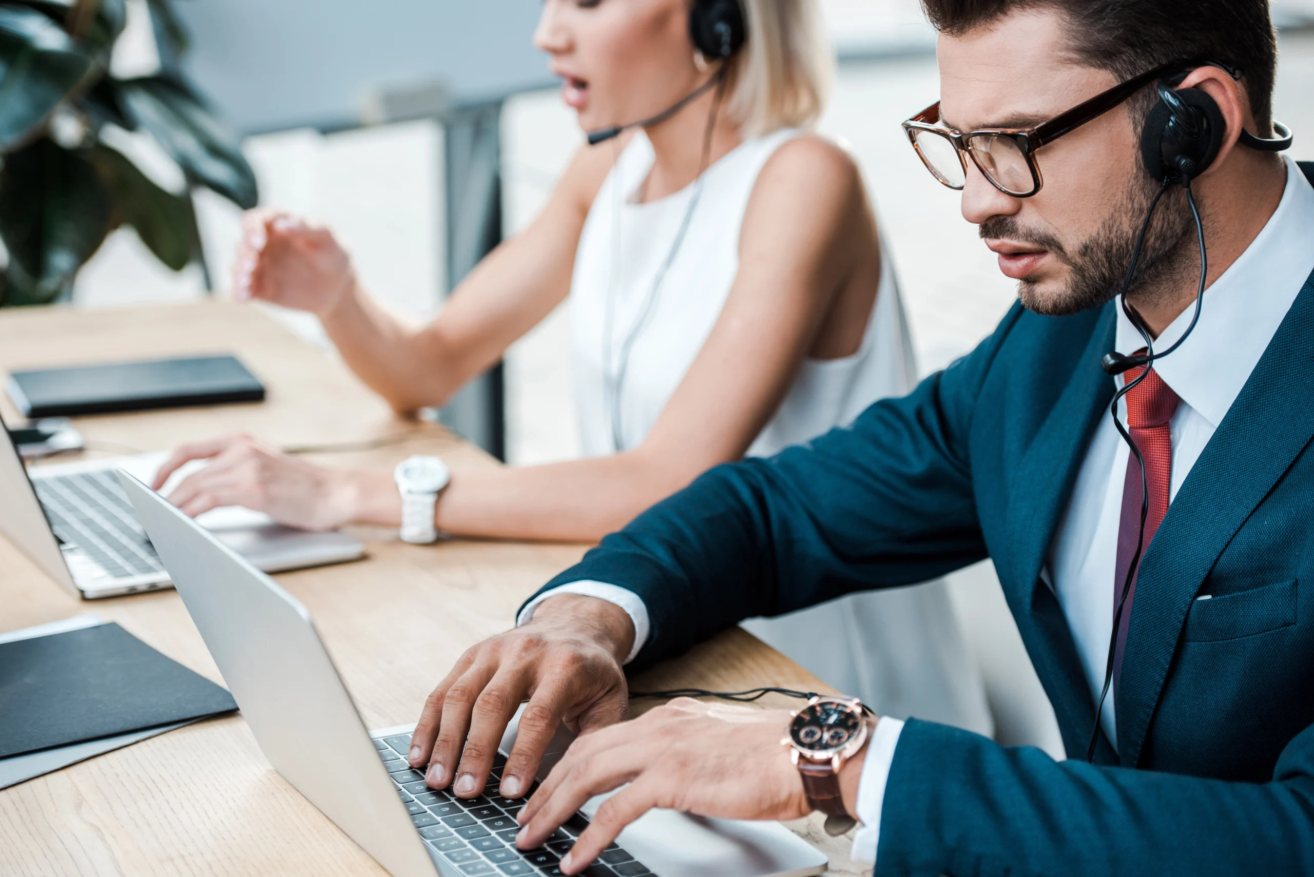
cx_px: 657
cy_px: 438
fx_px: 3286
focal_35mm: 90
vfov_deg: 15.2
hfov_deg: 22.6
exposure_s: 1/250
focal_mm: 90
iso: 160
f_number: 3.5
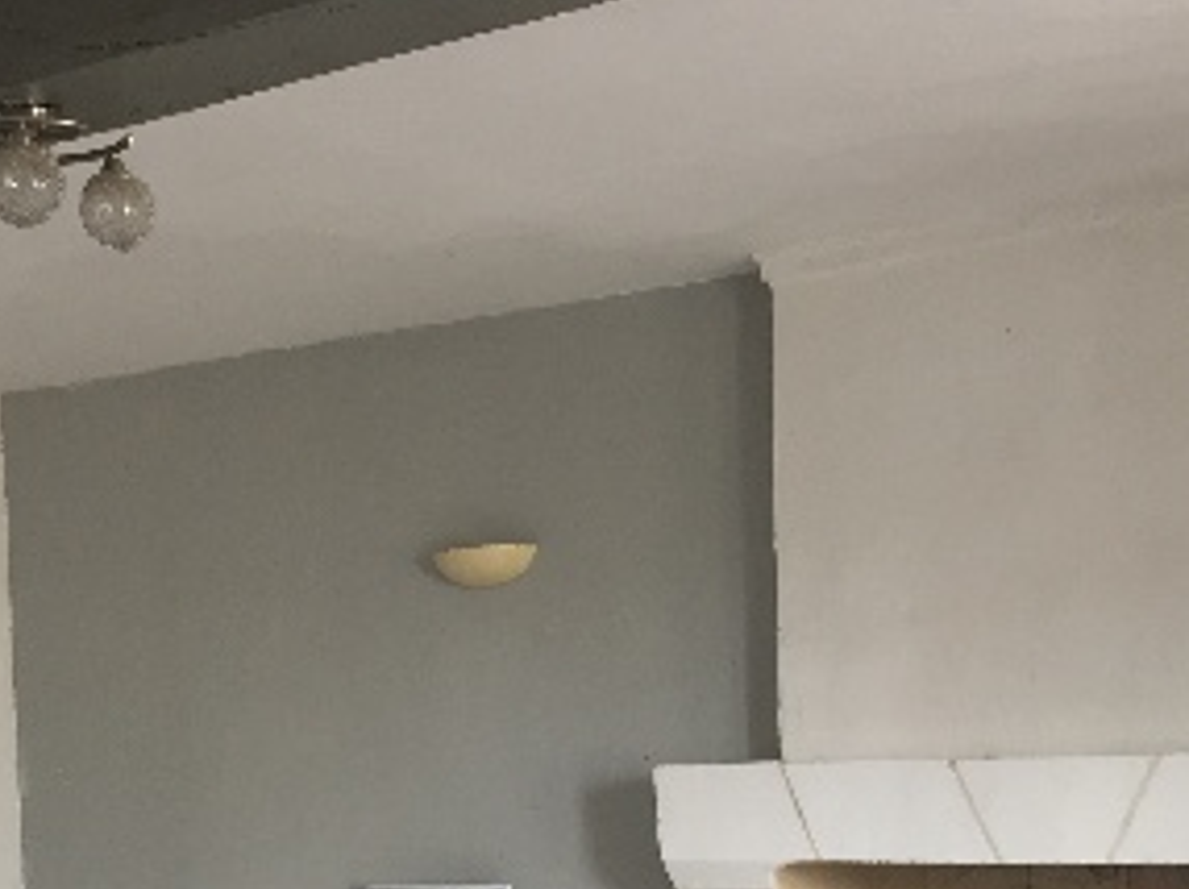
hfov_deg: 29.6
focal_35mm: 65
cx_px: 374
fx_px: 2231
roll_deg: +1.2
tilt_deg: -4.5
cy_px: 926
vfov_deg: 21.6
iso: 40
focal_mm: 4.15
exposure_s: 1/33
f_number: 2.2
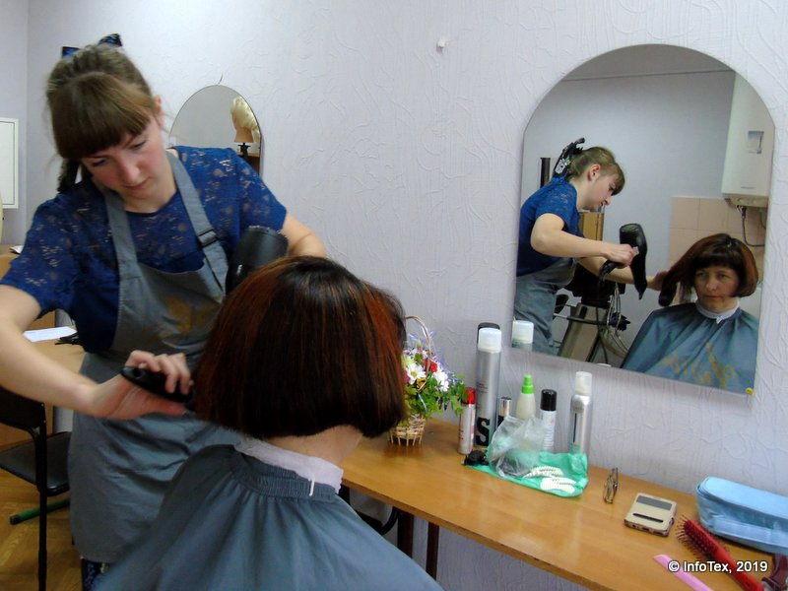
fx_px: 569
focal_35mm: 25
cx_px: 394
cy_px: 296
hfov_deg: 69.4
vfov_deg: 54.9
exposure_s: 1/30
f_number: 3.4
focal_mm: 4.4
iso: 400
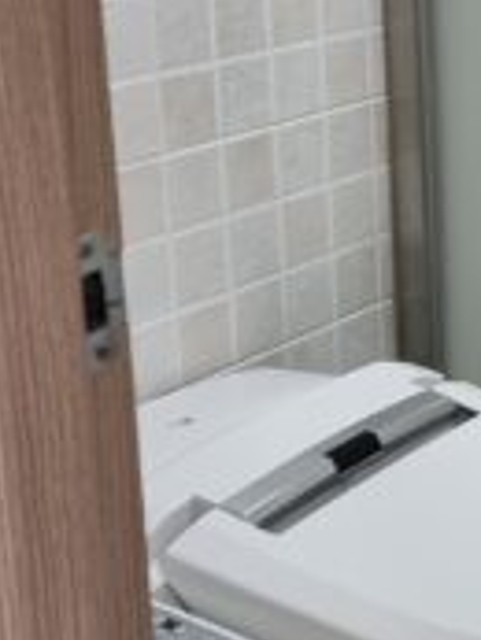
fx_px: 1776
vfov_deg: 20.3
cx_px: 760
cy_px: 152
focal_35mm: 96
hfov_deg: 14.2
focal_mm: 6.7
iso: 250
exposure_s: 1/120
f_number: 1.8
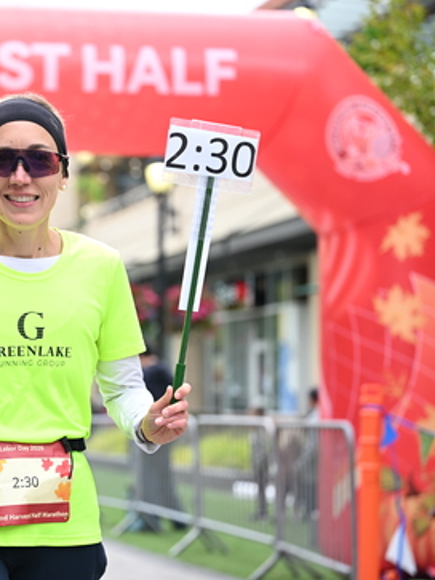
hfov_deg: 14.3
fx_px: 1710
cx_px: 35
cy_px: 288
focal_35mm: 102
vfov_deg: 19.3
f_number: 2.8
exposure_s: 1/1600
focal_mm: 70
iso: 640
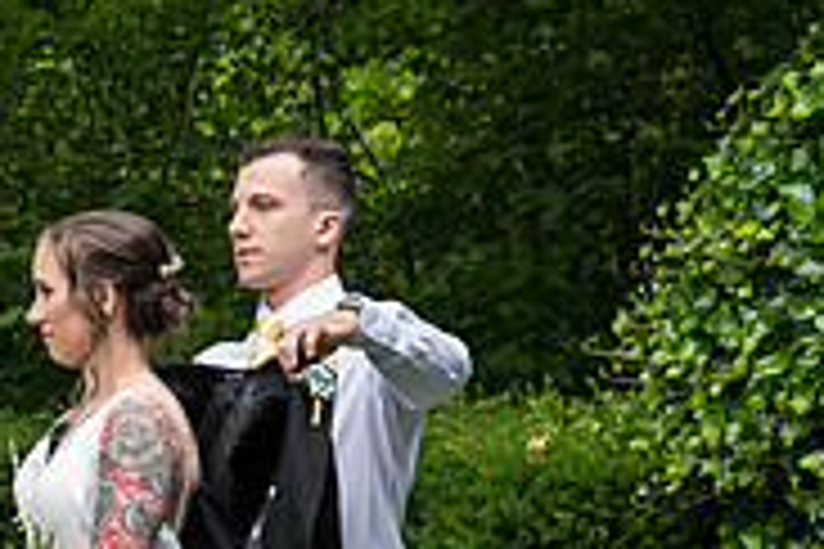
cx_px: -153
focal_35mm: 190
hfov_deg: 10.6
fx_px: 4349
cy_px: 416
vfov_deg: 7.2
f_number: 4
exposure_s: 1/400
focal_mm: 60
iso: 1000
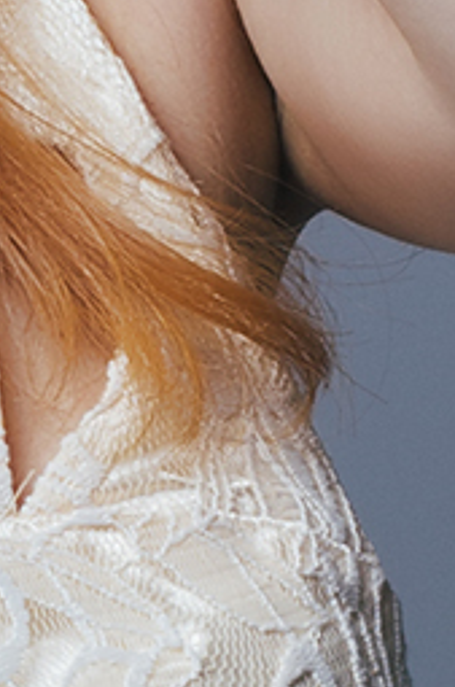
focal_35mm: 471
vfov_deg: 4.4
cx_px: -563
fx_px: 8965
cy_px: 480
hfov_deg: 2.9
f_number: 16
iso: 200
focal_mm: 50
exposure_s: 1/500
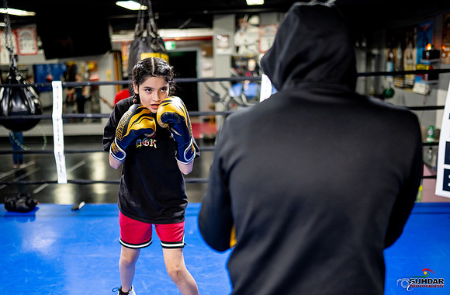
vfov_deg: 31.9
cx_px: 213
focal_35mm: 42
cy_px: 161
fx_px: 516
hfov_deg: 47.1
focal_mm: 35
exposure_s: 1/500
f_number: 1.4
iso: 1600
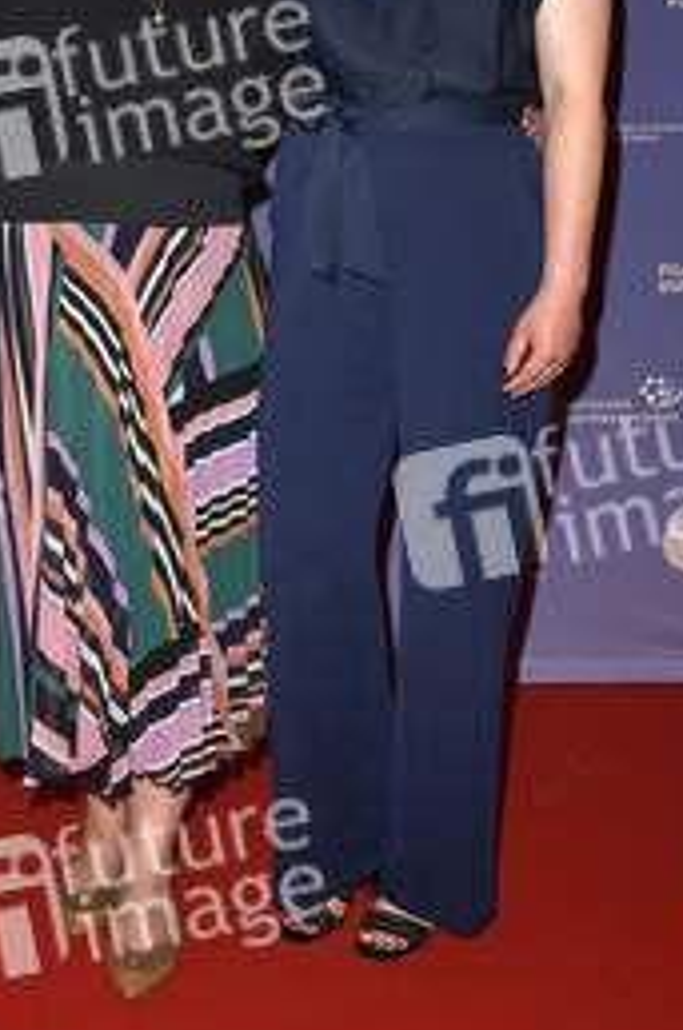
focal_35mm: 45
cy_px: 295
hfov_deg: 29.6
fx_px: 1286
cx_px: 236
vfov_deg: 42.7
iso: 640
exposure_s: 1/200
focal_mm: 29
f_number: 5.6
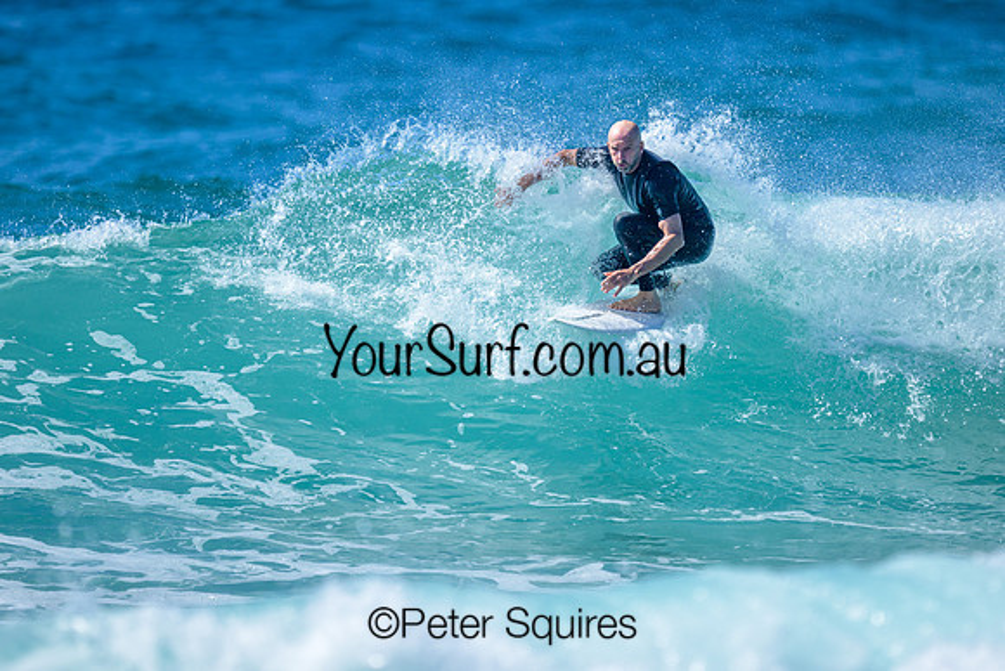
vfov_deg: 1.3
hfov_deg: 1.9
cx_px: 471
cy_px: 253
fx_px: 30711
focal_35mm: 1100
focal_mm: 800
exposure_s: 1/2500
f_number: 6.3
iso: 320
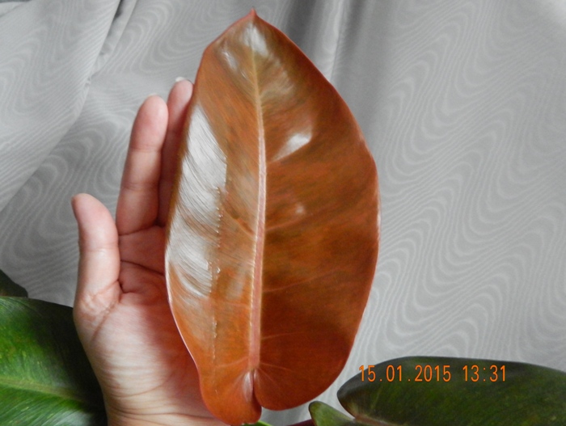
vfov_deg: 59.0
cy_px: 213
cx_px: 283
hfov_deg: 73.8
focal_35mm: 23
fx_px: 377
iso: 640
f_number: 3
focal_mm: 4
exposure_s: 1/8
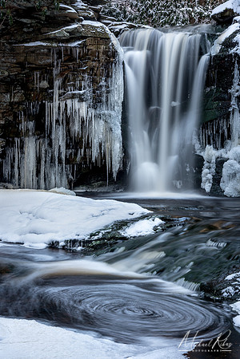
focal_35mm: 55
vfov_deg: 36.2
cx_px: 120
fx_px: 550
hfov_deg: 24.6
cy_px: 180
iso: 64
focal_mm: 55
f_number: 13
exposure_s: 4
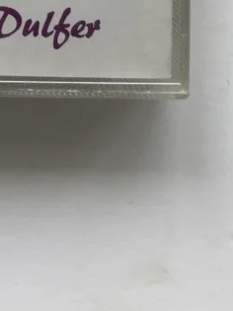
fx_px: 817
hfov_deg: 15.7
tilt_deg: -88.6
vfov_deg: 18.5
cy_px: -186
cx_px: -37
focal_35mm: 91
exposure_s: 1/121
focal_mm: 3.99
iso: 20
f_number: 1.8
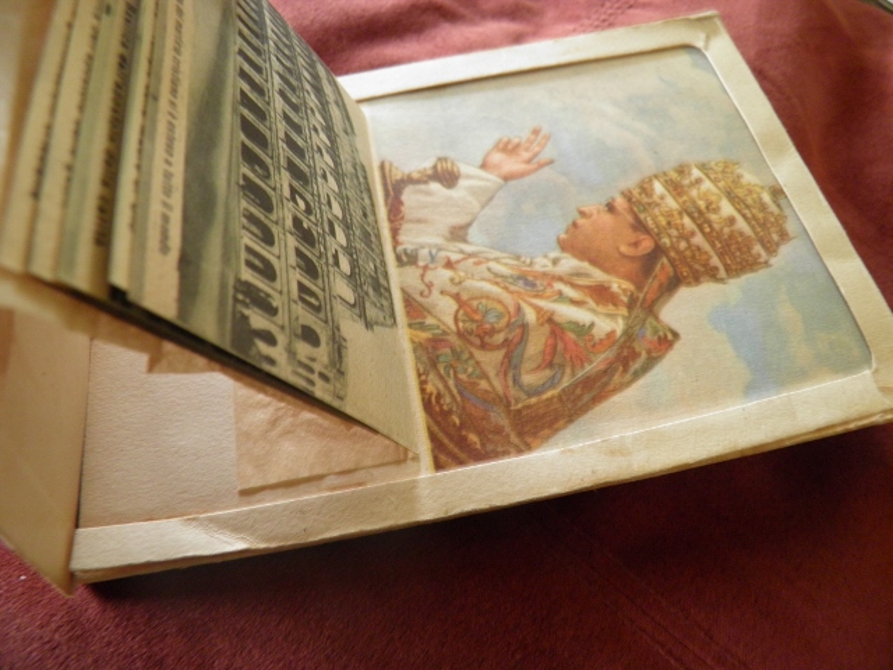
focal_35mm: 28
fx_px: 722
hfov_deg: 63.4
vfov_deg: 49.7
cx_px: 446
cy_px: 335
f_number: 2.8
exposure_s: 1/8
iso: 250
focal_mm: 4.9
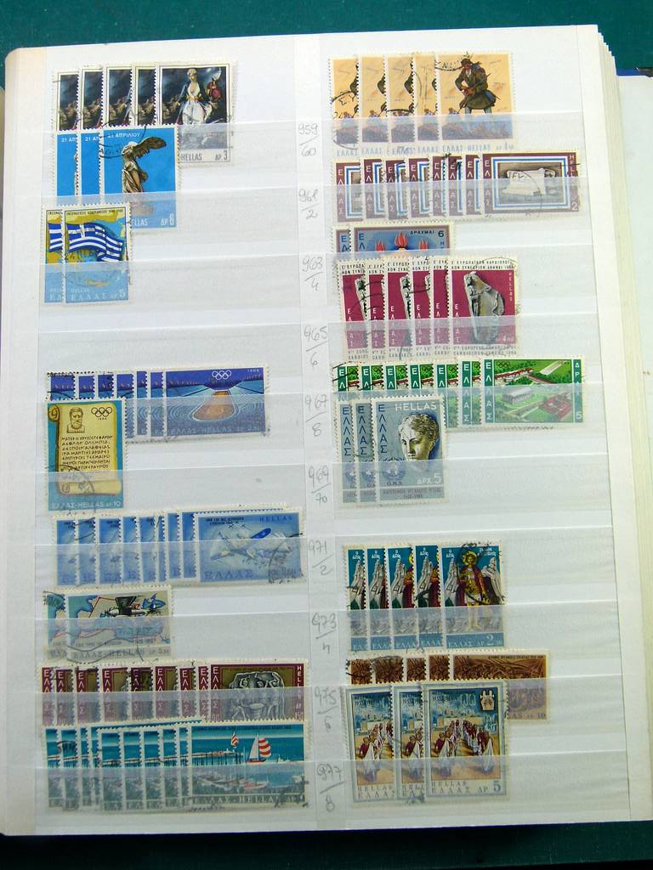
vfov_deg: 60.0
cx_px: 326
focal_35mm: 30
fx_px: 755
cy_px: 435
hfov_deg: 46.8
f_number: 4
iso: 100
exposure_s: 1/125
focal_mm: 5.3
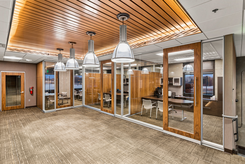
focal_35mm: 17
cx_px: 122
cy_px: 82
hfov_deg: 93.2
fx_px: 116
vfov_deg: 70.5
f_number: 8
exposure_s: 1/4
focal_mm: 17
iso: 320
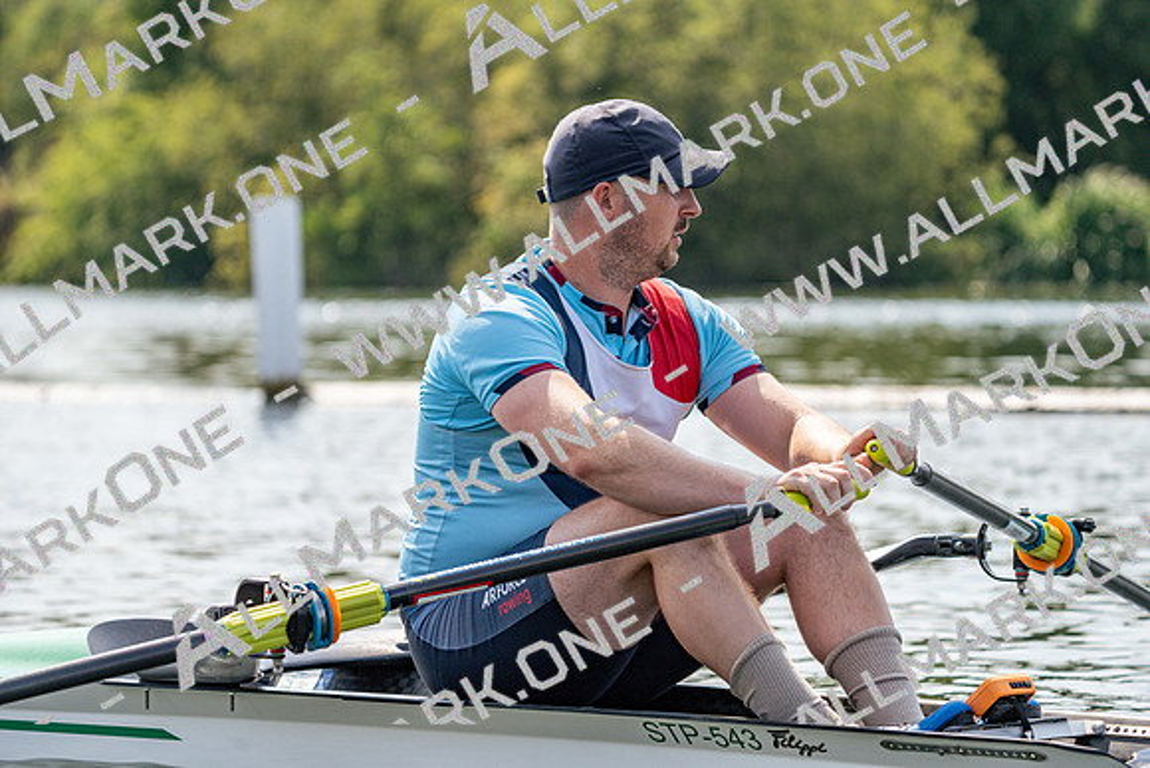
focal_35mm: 200
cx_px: 575
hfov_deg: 10.3
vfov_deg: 6.9
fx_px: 6390
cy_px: 384
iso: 250
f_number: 5.6
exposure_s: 1/1600
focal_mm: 200
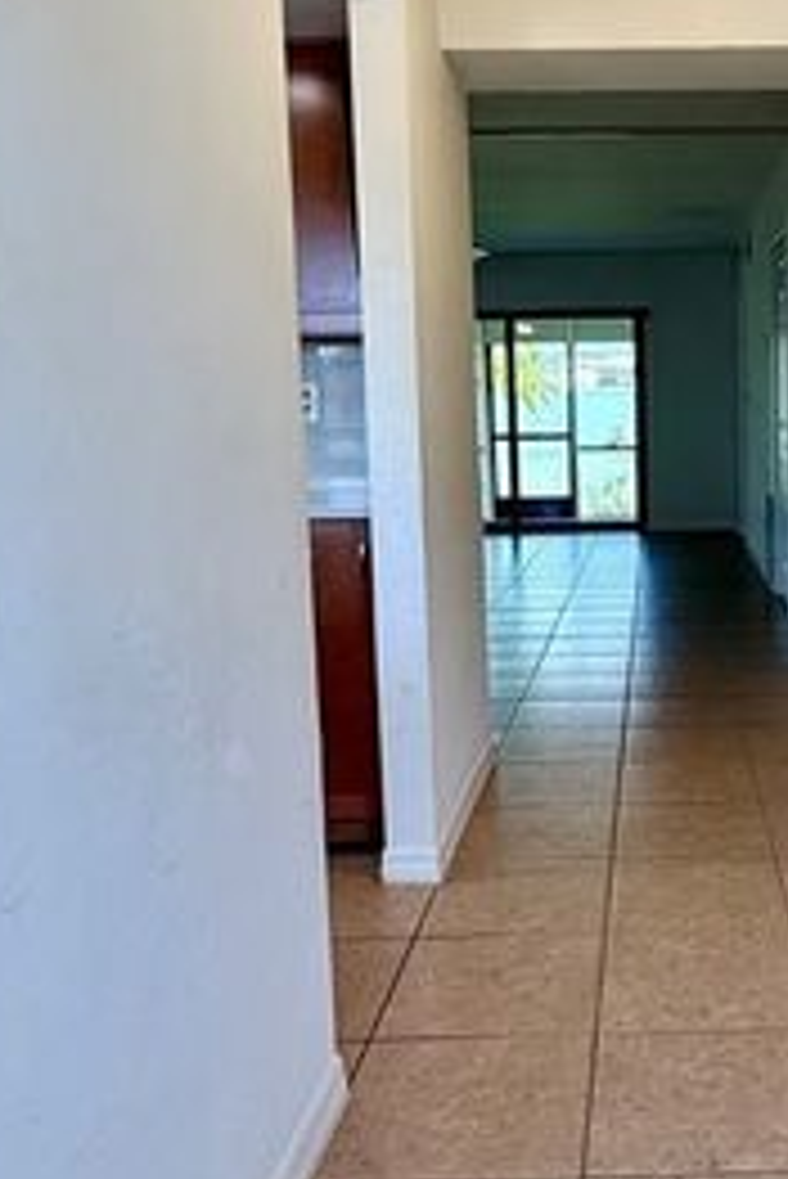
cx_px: 698
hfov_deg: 34.2
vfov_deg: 51.8
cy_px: 542
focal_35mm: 37
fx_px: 1213
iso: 125
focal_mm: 2.22
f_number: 2.2
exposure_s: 1/120
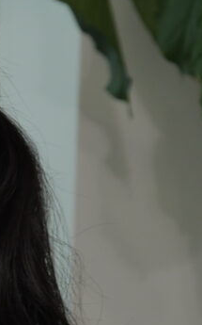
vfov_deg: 5.6
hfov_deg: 3.5
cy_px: 448
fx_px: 3275
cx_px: -345
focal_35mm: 371
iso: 250
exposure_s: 1/125
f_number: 6.3
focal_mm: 49
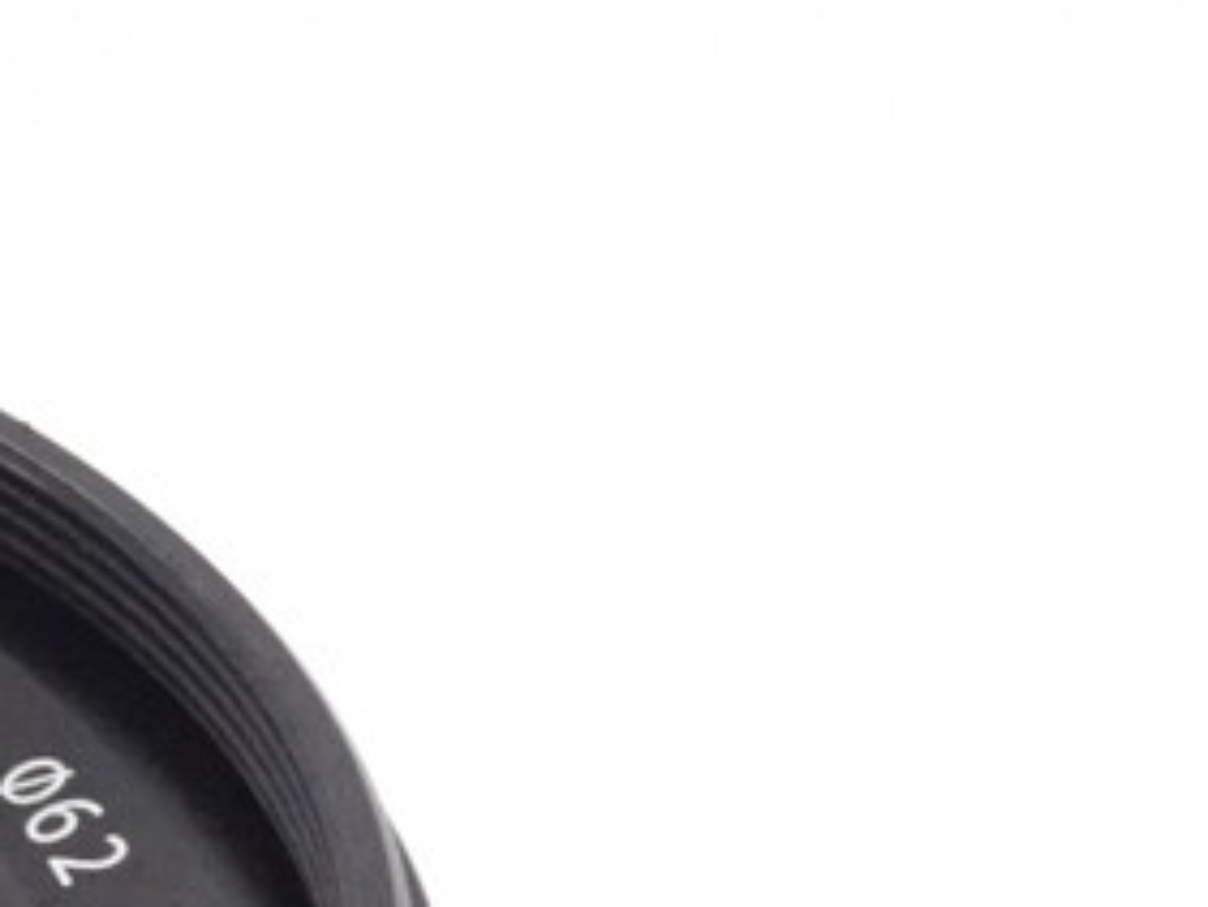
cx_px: -933
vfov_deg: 4.3
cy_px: 1715
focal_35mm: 342
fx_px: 11940
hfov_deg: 5.7
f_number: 5
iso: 1000
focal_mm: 13.69
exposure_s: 1/80
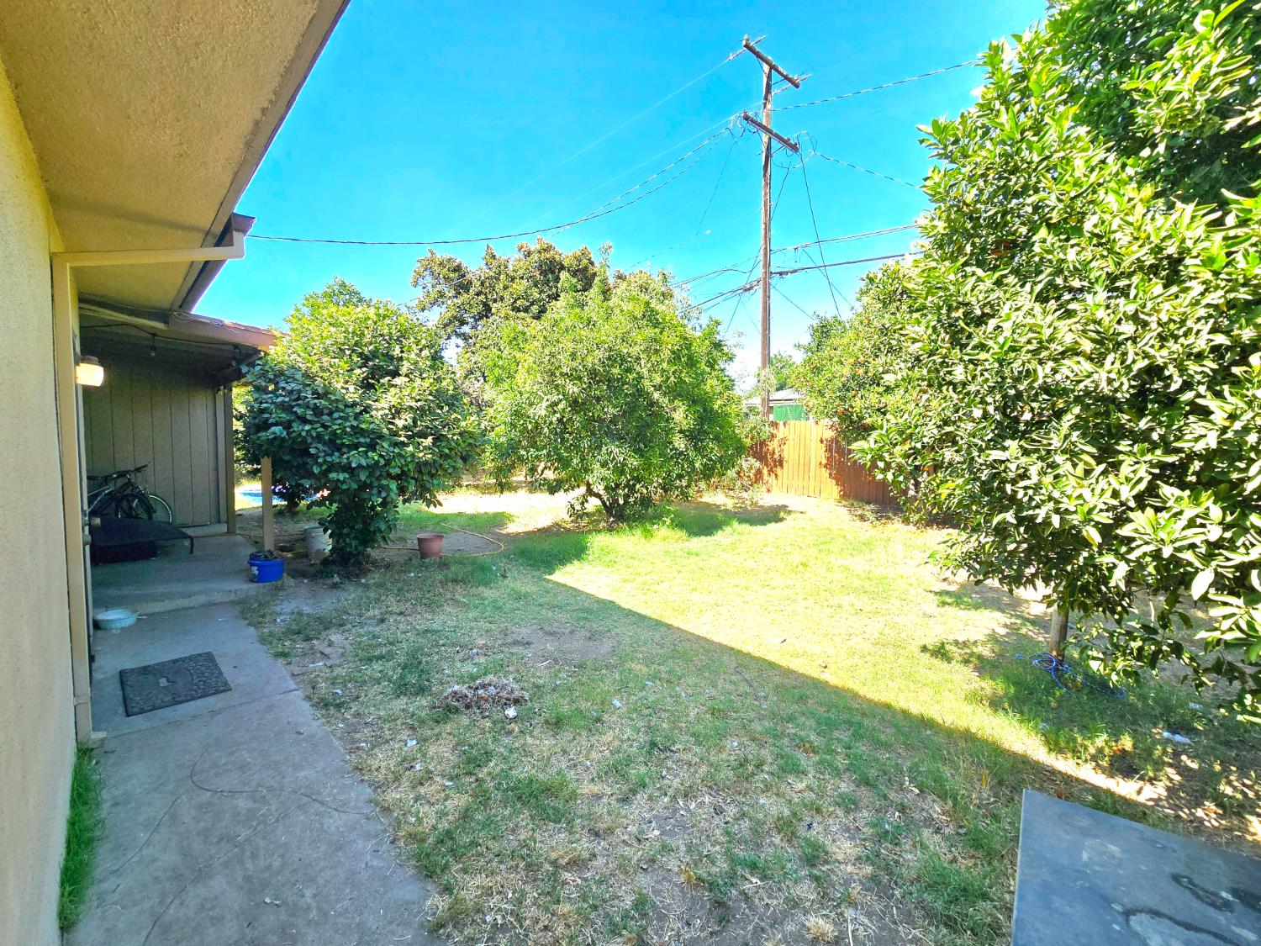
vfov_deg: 89.9
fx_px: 474
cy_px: 473
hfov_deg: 106.2
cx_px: 630
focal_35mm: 13
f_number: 2.2
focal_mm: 2.2
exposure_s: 1/667
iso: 50
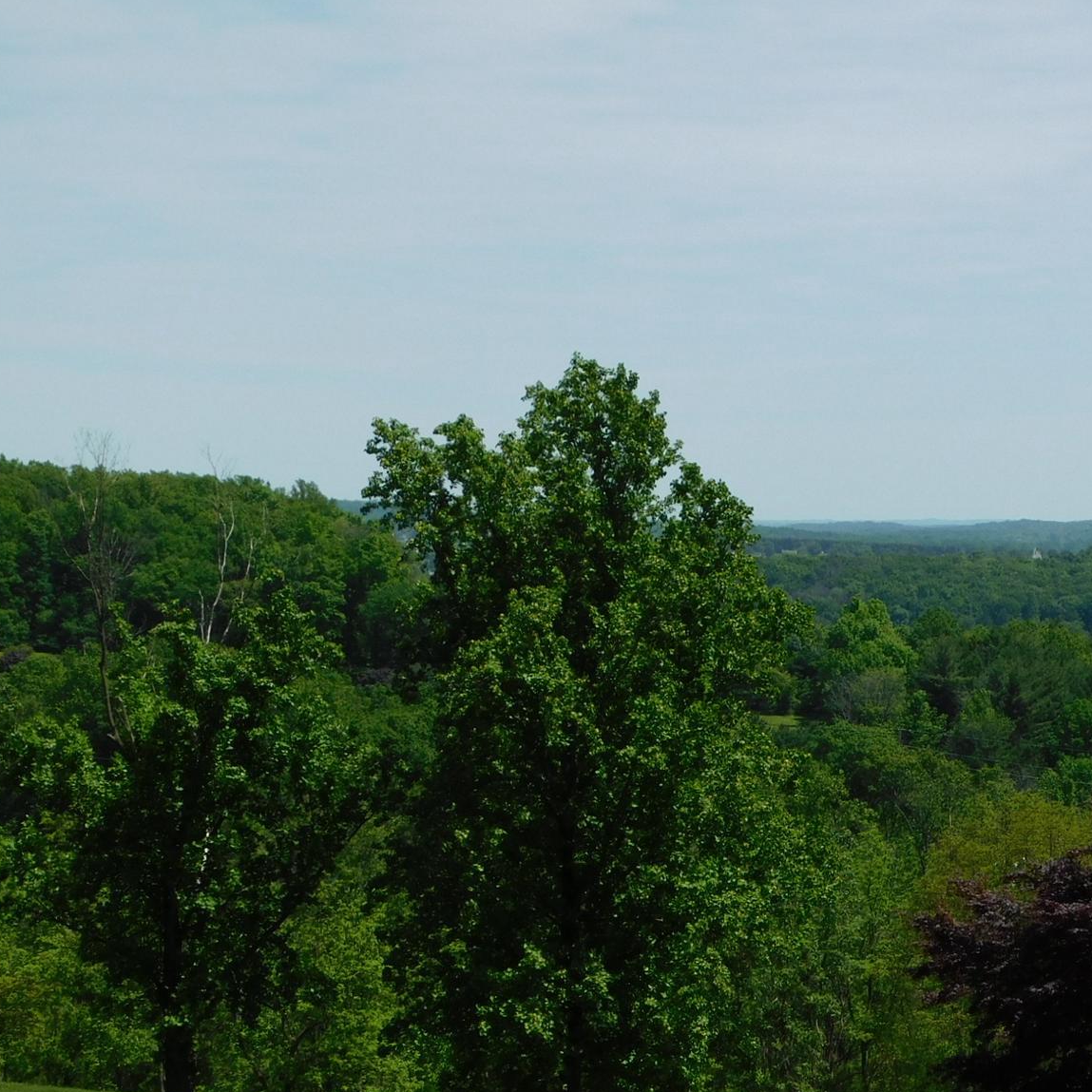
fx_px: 3712
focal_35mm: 104
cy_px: 679
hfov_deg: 16.6
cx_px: 944
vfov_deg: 16.7
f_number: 4.2
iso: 125
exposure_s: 1/1250
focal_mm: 11.7
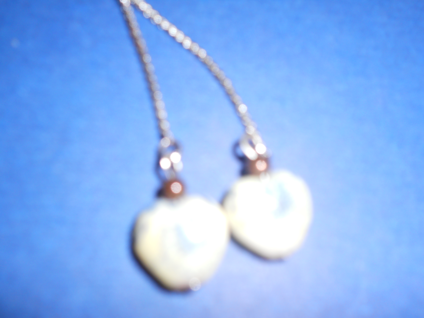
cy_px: 159
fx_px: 465
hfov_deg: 49.0
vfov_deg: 37.7
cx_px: 212
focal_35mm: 38
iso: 80
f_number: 9.8
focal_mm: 6.9
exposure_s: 1/30
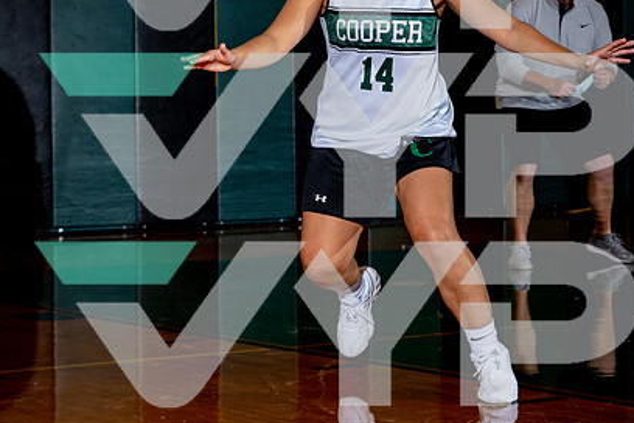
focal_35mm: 116
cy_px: 109
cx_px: 410
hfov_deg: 17.6
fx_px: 2043
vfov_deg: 11.8
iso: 100
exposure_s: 1/125
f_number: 5.6
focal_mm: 67
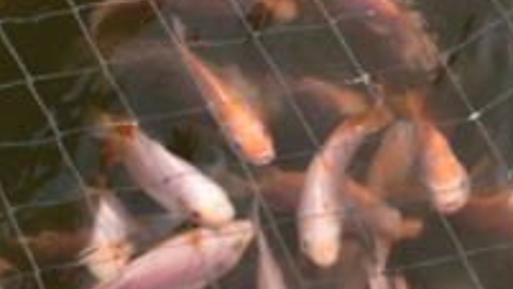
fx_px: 2176
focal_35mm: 160
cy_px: 385
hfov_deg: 11.8
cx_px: 1080
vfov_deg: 7.5
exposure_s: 1/400
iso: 400
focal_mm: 20
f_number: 11
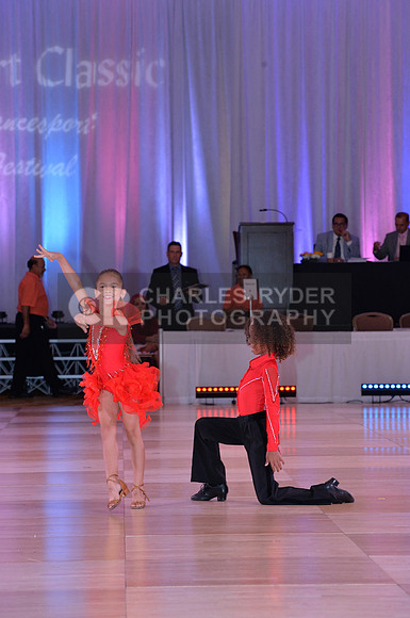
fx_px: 2313
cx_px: 205
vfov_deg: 15.2
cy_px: 309
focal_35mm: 135
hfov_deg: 10.1
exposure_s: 1/250
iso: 2000
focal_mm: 135
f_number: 7.1
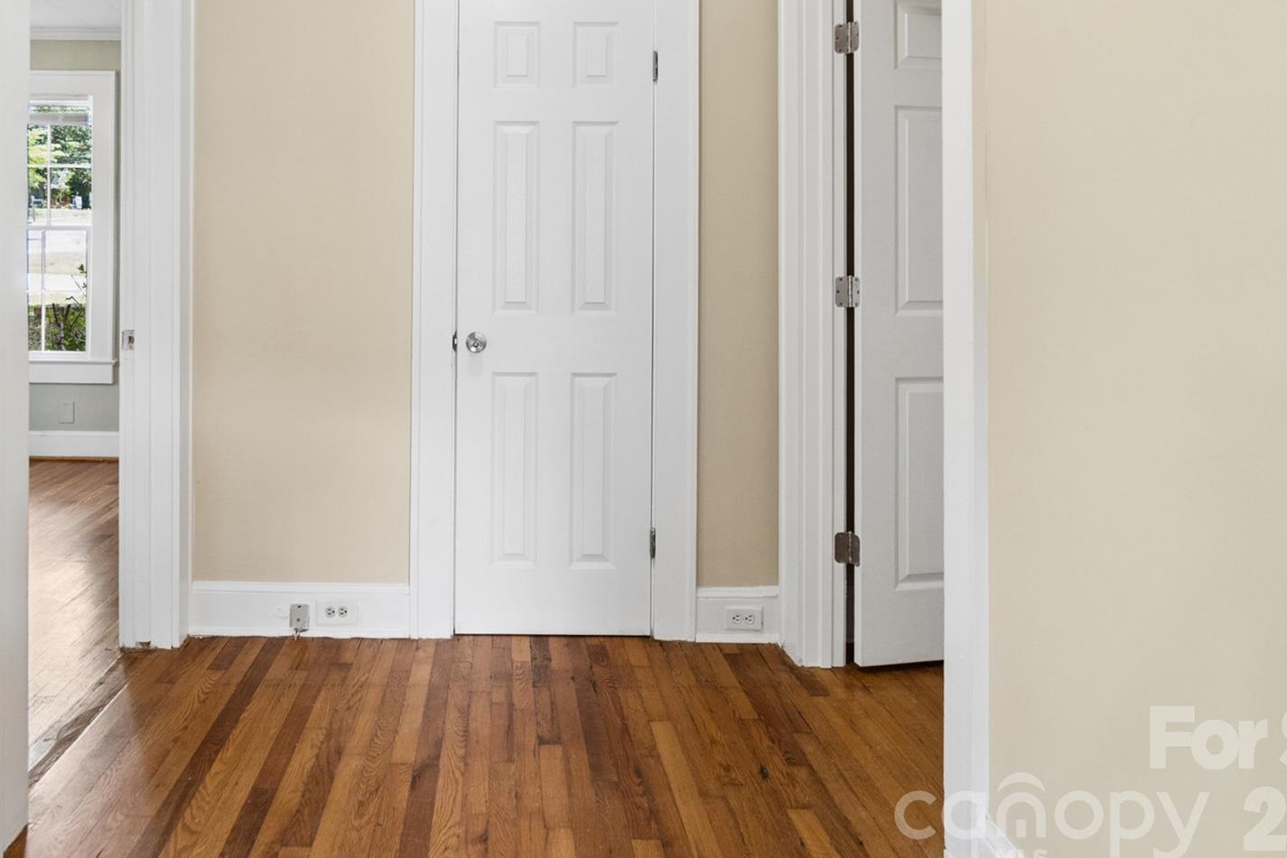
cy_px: 267
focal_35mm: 24
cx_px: 513
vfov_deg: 52.4
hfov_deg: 73.6
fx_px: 848
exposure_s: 1/30
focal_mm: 11
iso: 250
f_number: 4
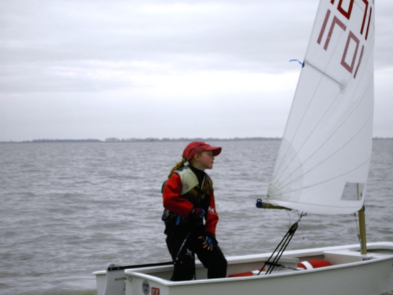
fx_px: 1192
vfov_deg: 14.1
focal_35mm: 105
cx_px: 196
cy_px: 148
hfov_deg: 18.7
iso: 100
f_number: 8
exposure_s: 1/320
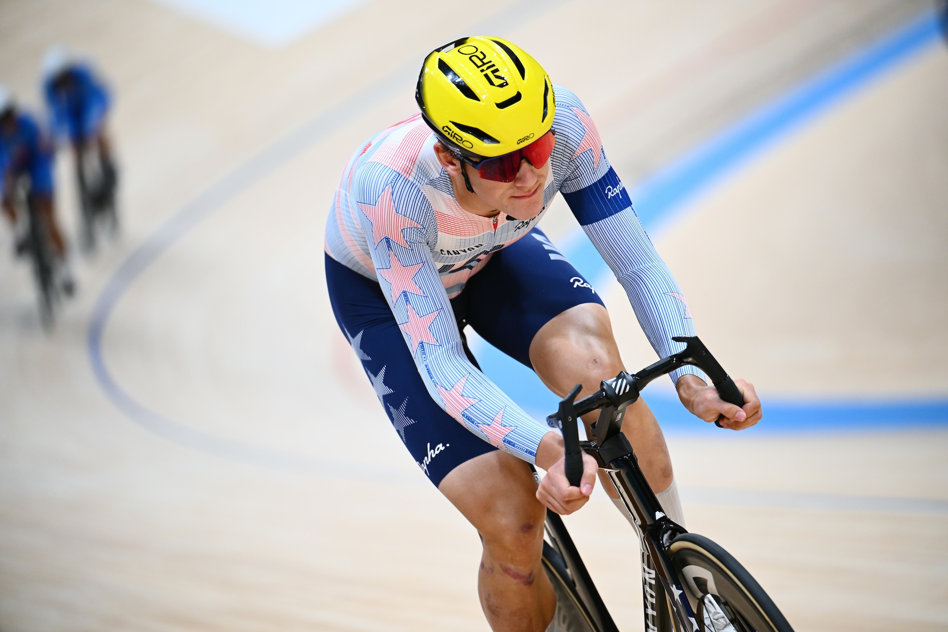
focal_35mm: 200
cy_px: 316
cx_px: 474
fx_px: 5266
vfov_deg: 6.9
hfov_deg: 10.3
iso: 2000
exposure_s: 1/2000
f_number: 2.8
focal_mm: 200
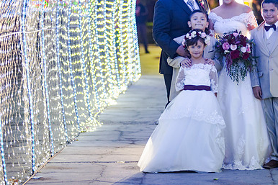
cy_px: 51
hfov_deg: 10.9
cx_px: 200
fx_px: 1451
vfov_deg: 7.3
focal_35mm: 188
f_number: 2.8
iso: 2500
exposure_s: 1/100
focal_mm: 125
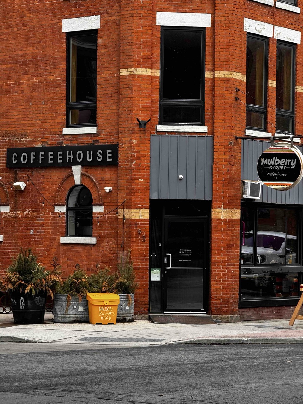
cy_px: 202
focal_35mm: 120
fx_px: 1401
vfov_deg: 16.4
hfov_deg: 12.3
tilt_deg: +0.7
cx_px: 152
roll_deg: -1.0
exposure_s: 1/444
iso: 50
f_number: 2.8
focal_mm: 15.66
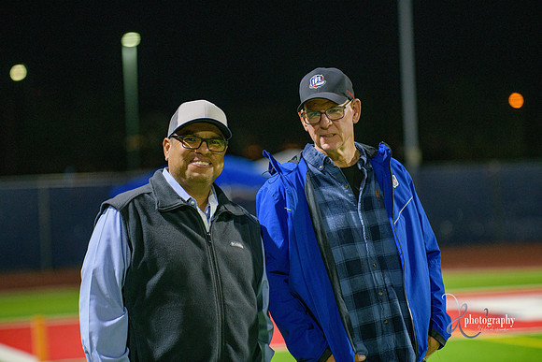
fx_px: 2334
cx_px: 271
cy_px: 181
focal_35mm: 155
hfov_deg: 13.2
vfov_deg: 8.9
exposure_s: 1/250
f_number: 2.8
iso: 2000
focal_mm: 155
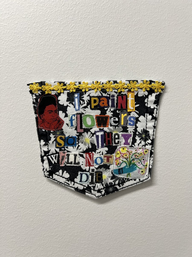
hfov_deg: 53.1
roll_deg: +0.3
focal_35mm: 26
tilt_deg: -1.9
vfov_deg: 67.3
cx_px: 96
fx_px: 192
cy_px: 128
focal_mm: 5.7
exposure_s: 1/60
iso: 160
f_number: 1.5
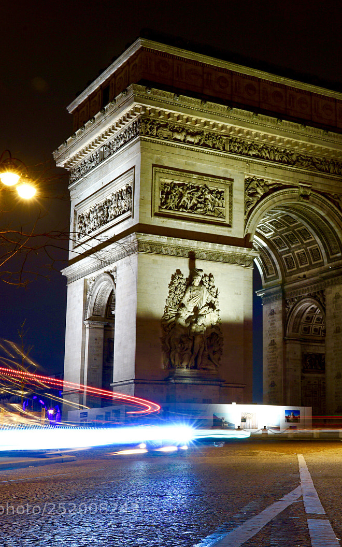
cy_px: 274
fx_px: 805
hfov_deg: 23.6
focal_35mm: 54
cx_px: 282
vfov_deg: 37.5
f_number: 16
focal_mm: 35
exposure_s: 10
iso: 100
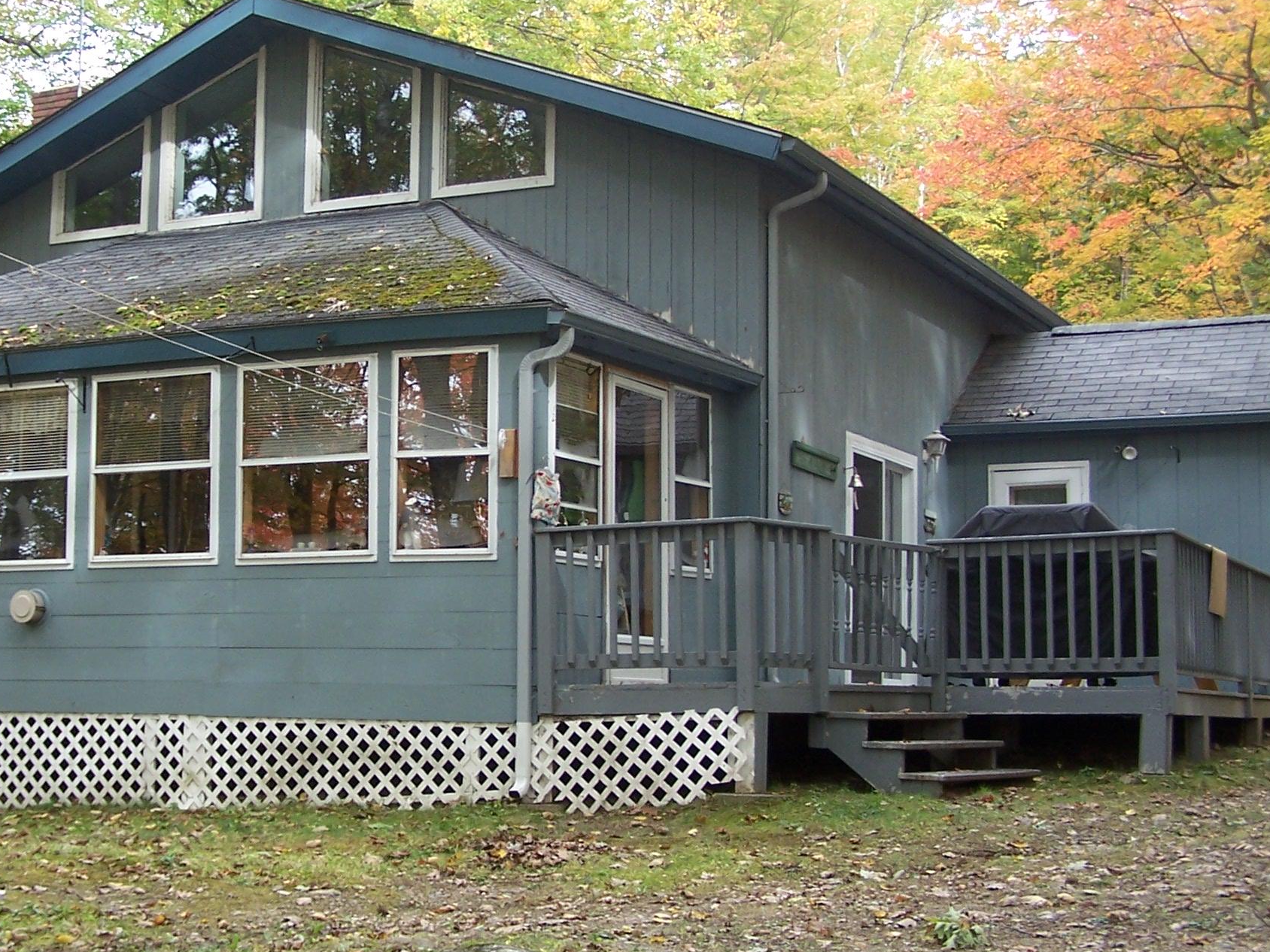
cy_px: 481
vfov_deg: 25.2
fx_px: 2128
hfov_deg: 32.9
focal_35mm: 58
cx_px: 418
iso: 80
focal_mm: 6.3
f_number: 2.8
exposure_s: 1/90
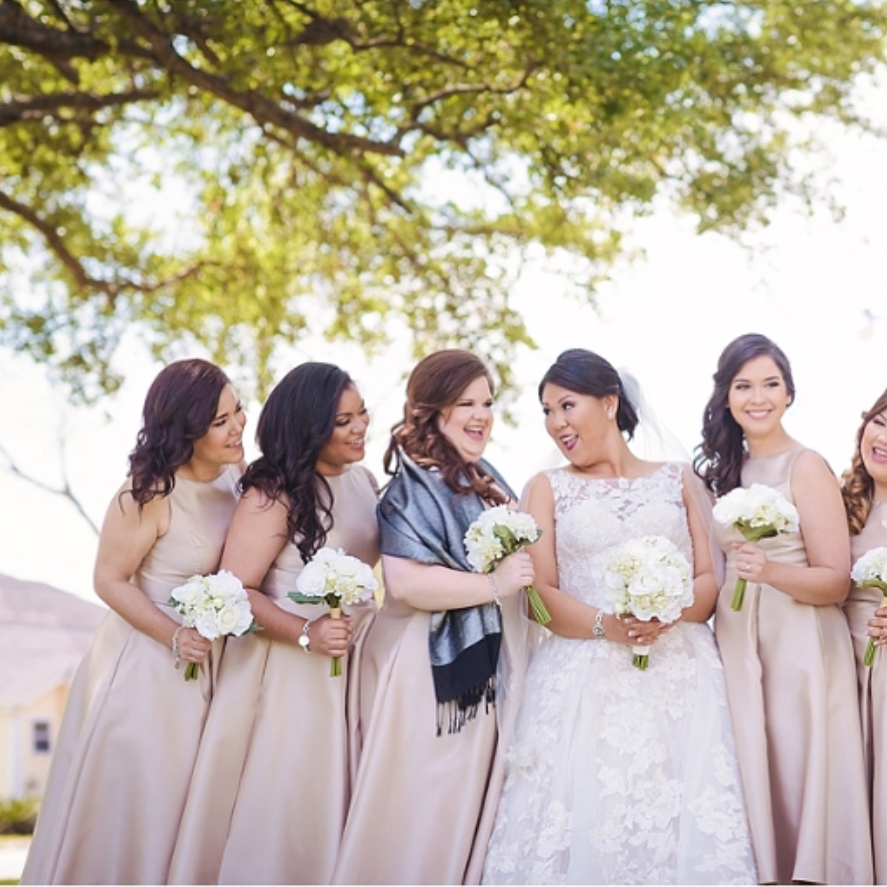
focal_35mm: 109
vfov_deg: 16.0
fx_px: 3160
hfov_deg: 15.9
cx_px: 589
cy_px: 442
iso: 160
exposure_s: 1/1250
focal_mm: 85
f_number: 2.8
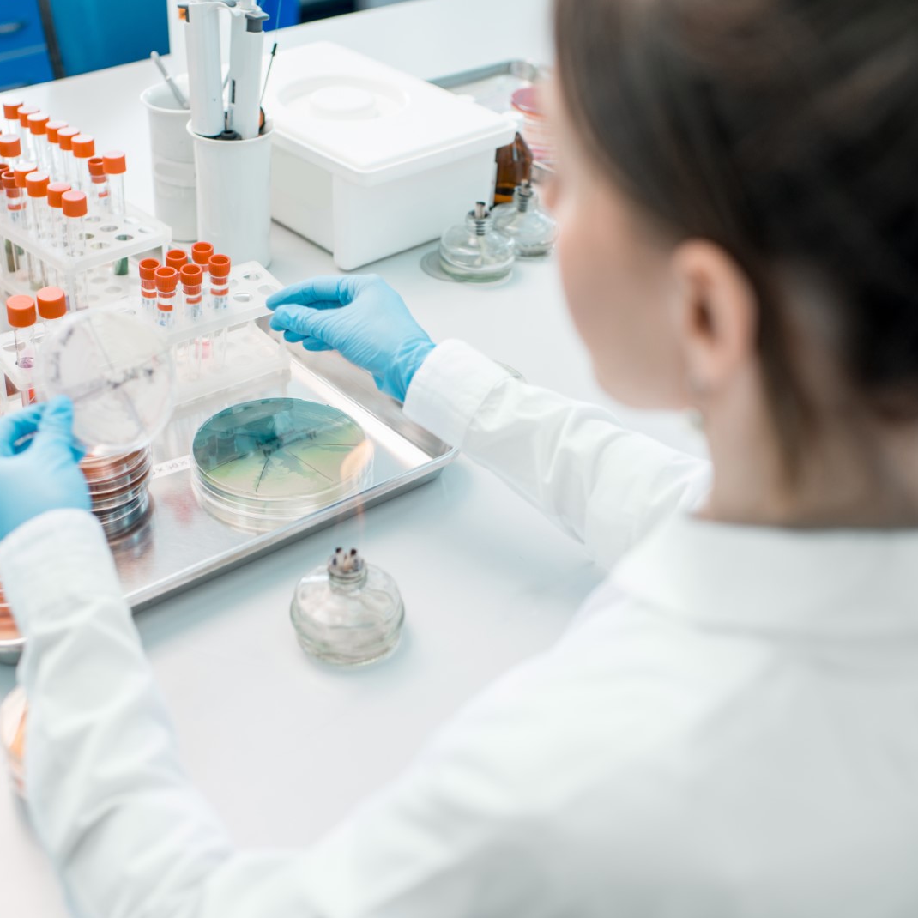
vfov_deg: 37.6
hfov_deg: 37.5
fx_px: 1350
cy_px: 456
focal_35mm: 45
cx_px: 420
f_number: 2.8
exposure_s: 1/200
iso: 250
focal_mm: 35
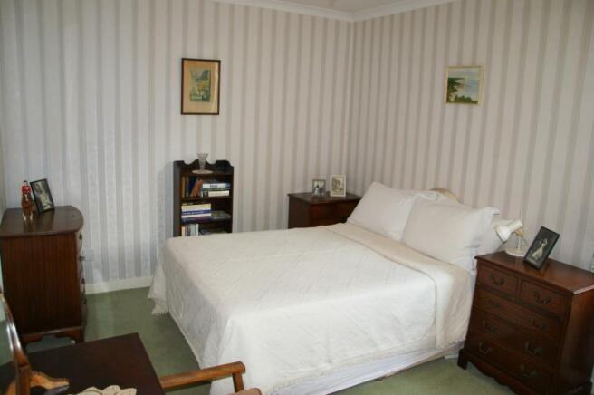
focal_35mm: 27
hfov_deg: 67.4
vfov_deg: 47.8
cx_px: 297
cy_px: 198
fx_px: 445
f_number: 5.6
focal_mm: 18
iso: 400
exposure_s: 1/60
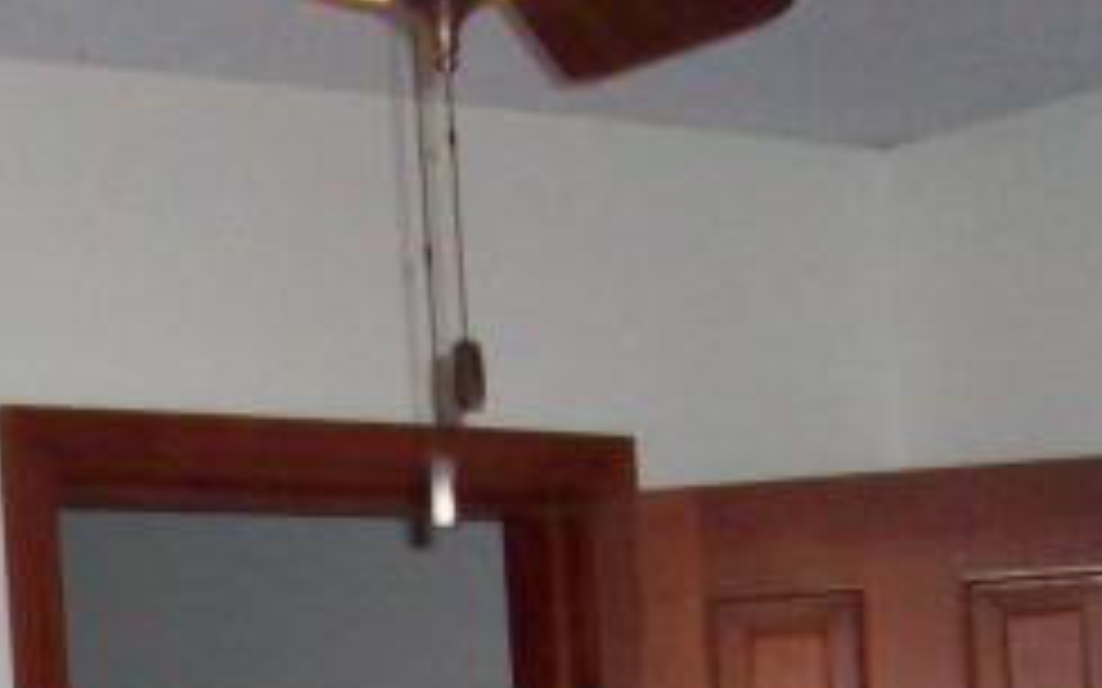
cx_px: 468
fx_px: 4924
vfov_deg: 7.5
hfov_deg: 12.8
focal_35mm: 164
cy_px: 1621
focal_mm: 6.2
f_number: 2.8
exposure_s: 1/45
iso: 160
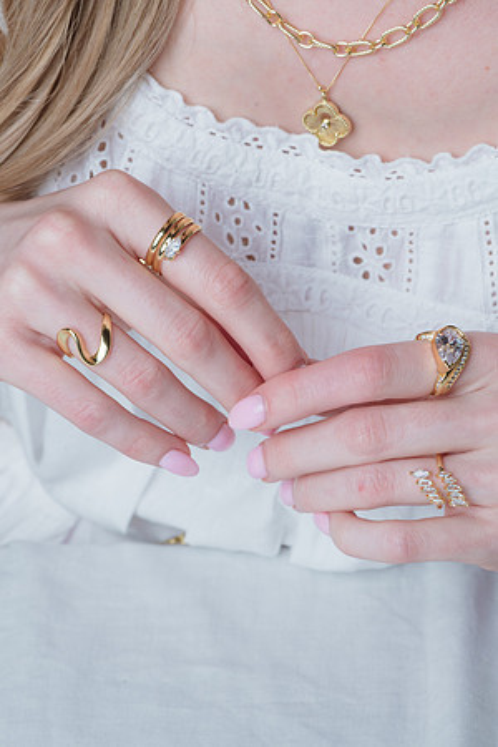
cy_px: 374
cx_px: 249
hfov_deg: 13.0
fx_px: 2179
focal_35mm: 105
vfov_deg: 19.5
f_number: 16
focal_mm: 105
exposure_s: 1/160
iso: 200
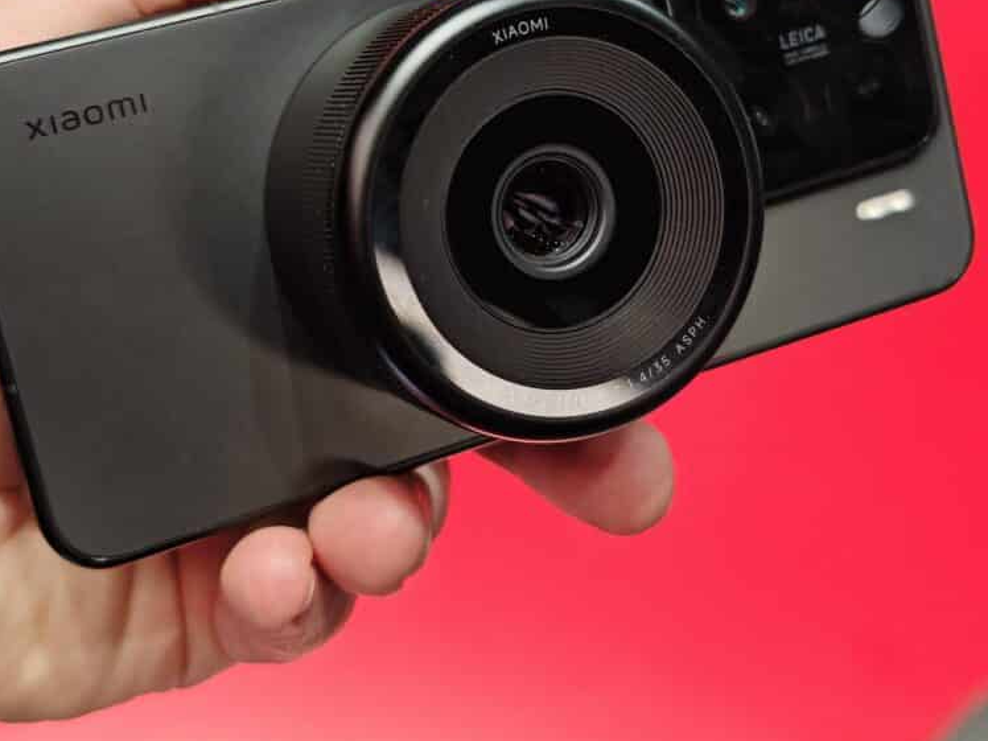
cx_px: 461
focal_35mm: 63
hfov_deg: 30.7
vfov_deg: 23.2
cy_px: 242
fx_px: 1798
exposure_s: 1/400
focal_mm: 8.72
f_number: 1.63
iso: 500
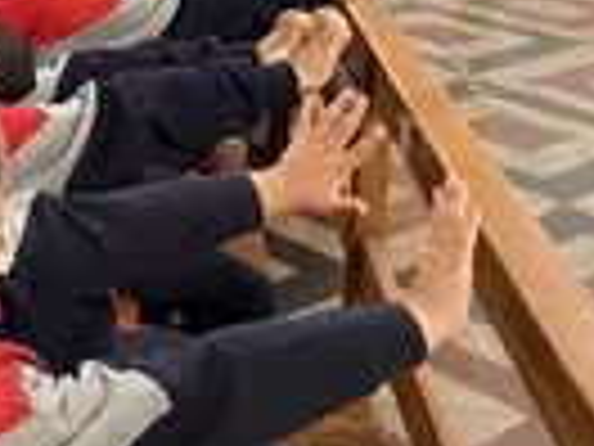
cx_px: -72
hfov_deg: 23.1
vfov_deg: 17.6
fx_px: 1356
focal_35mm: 79
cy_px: -117
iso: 400
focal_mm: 4.25
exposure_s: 1/50
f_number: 1.8
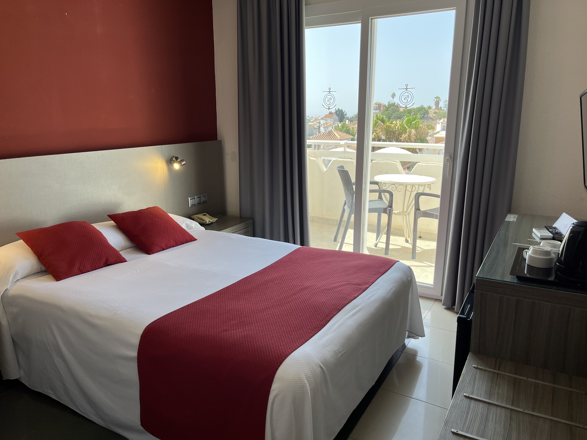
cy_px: 220
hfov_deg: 67.3
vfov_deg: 53.1
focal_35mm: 26
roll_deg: +0.3
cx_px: 294
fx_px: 441
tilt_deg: -14.4
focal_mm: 5.1
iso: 50
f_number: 1.6
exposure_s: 1/504
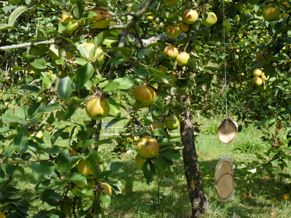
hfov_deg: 23.3
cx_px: 146
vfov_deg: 17.6
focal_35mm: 84
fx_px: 706
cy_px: 109
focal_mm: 14.9
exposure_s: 1/320
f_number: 3.4
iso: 80
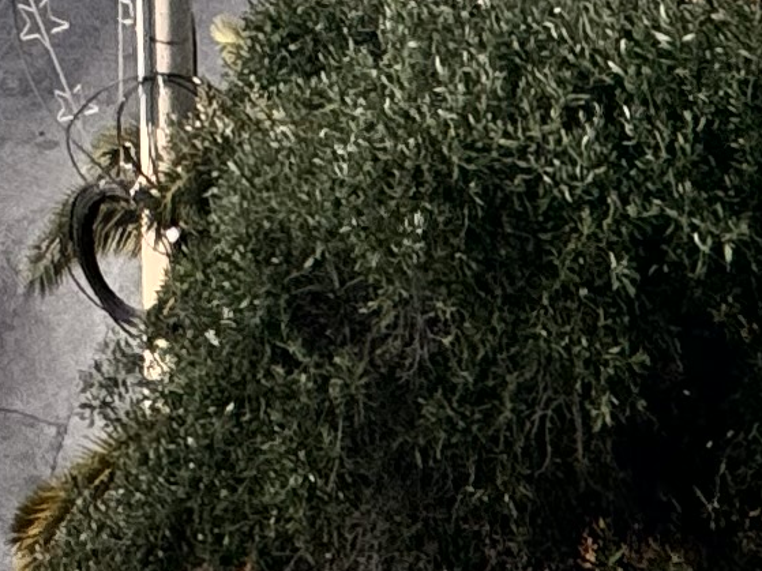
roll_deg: +1.8
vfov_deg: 9.7
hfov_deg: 18.0
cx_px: -256
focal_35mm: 101
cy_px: -1308
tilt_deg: -0.3
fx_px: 2223
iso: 50
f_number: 2.2
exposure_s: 1/1536
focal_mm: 2.22
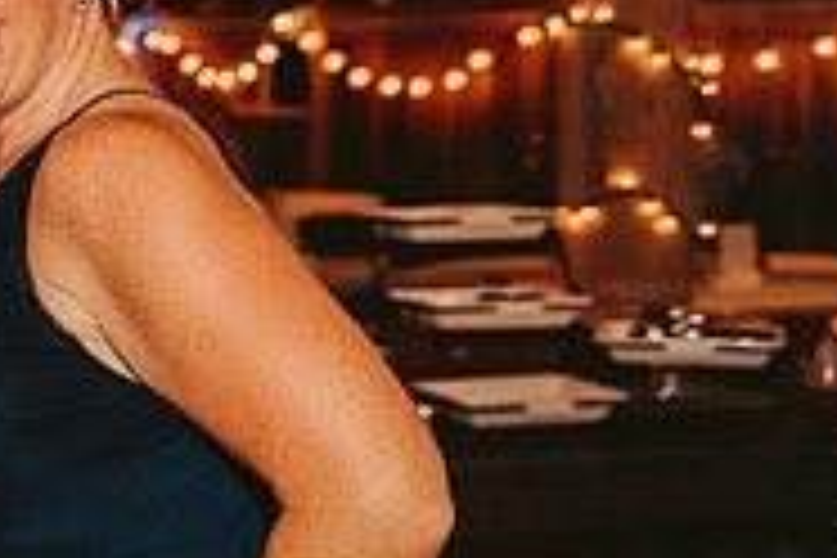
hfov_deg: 16.7
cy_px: 178
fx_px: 2604
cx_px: -382
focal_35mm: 112
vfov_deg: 12.2
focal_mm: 36
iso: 1000
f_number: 2.8
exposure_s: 1/160
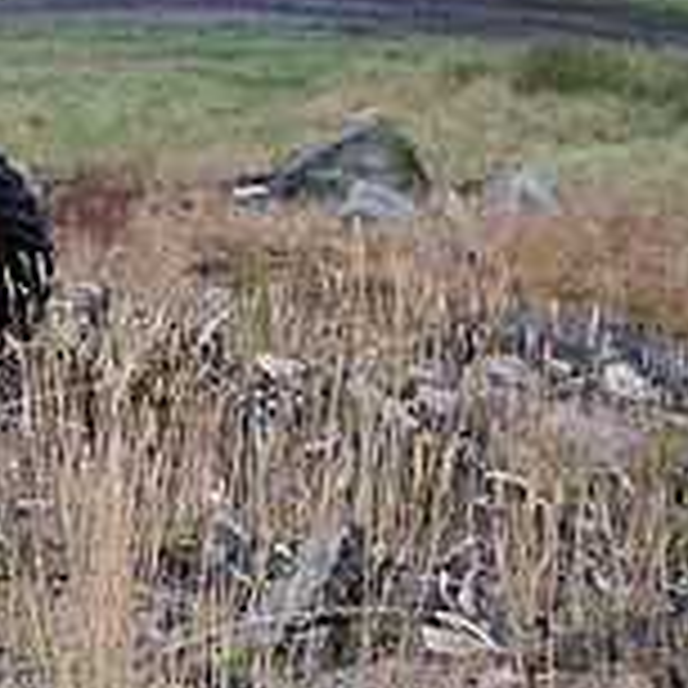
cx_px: -441
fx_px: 5082
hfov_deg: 7.6
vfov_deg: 7.7
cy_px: -65
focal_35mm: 226
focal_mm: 70
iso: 3200
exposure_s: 1/1600
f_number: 5
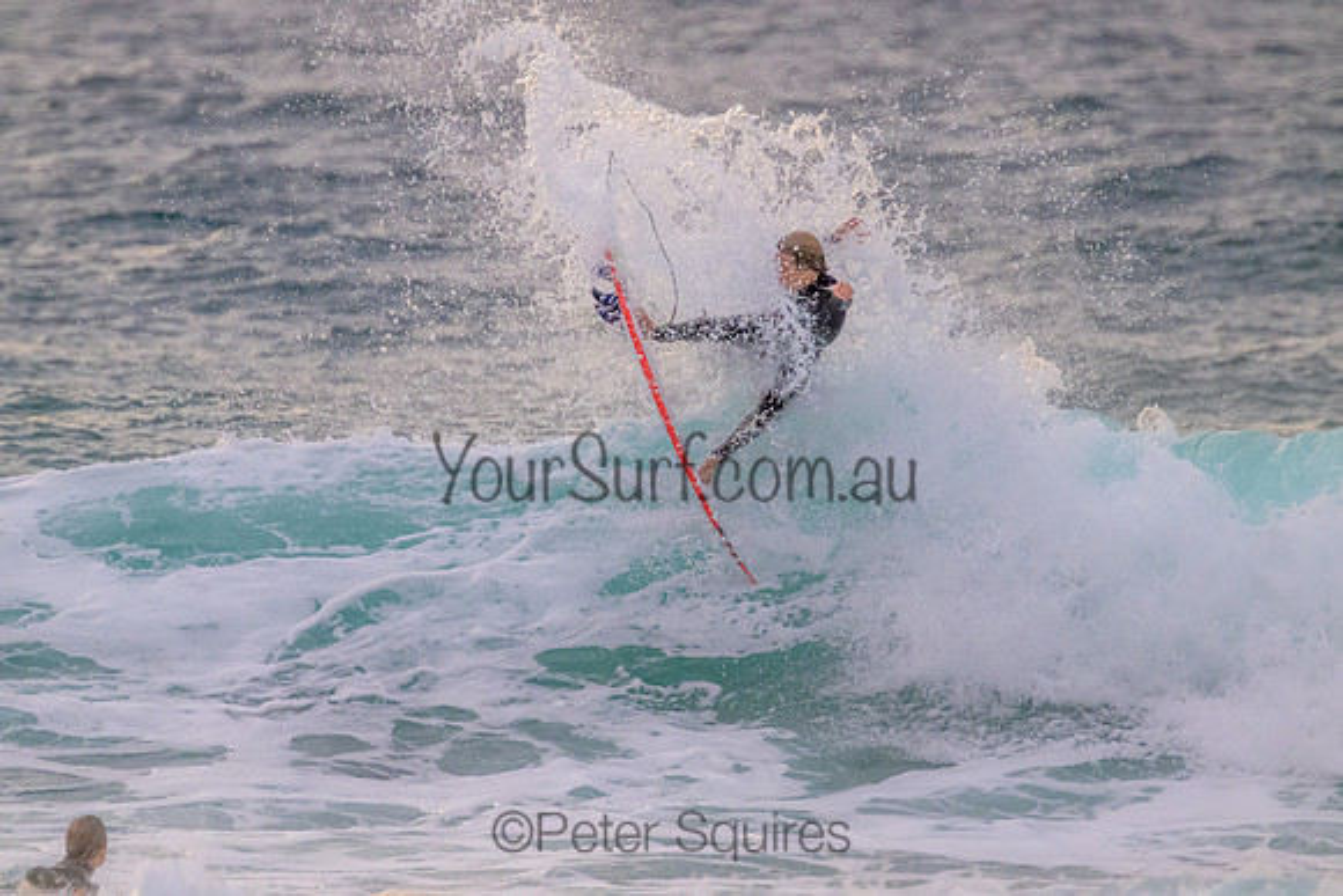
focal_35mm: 800
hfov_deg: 2.6
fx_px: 29850
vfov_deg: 1.7
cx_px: 672
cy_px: 448
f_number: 11
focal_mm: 800
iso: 5600
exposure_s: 1/1600
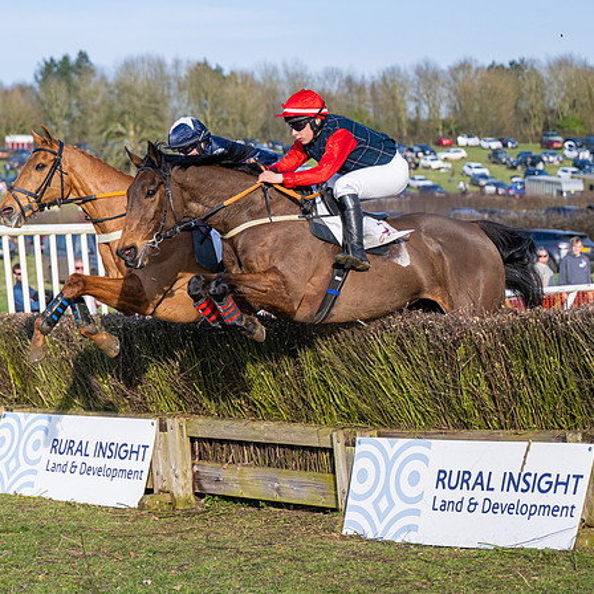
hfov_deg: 15.5
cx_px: 213
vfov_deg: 15.5
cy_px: 230
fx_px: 2174
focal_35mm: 112
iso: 400
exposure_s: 1/5000
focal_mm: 70
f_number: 2.8
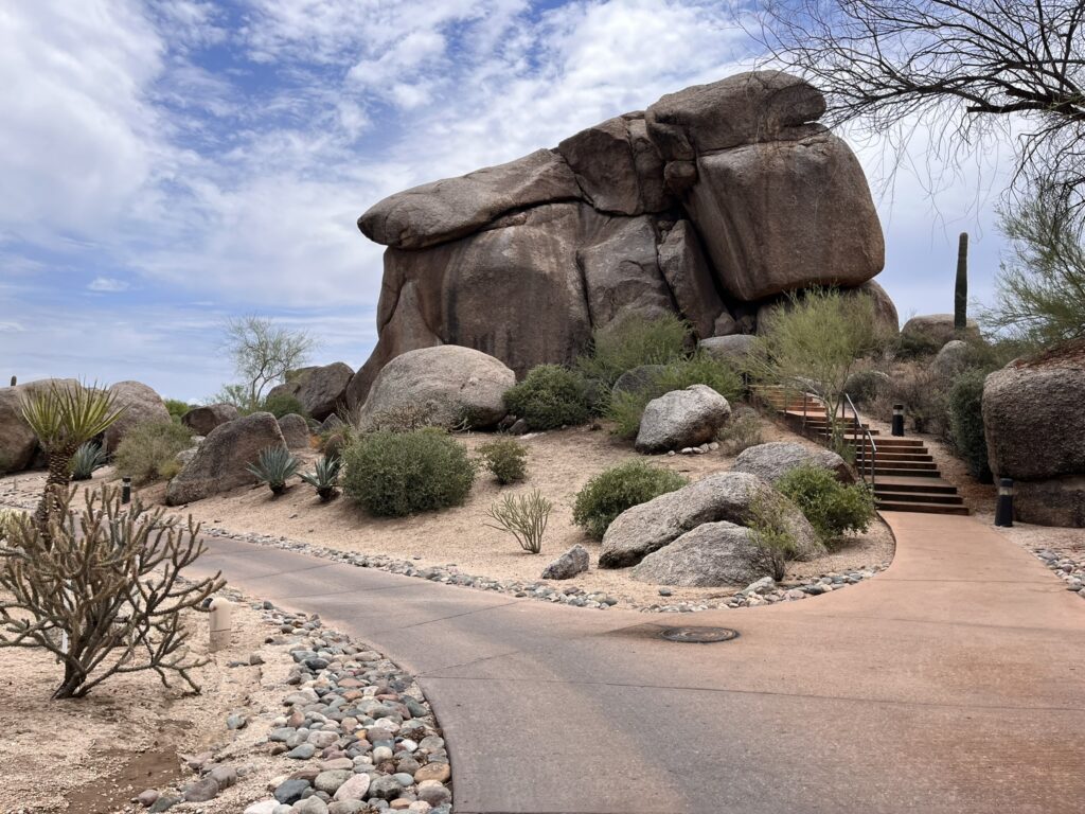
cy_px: 407
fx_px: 815
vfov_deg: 53.1
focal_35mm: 26
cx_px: 542
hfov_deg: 67.3
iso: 50
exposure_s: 1/4149
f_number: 1.6
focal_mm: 5.1
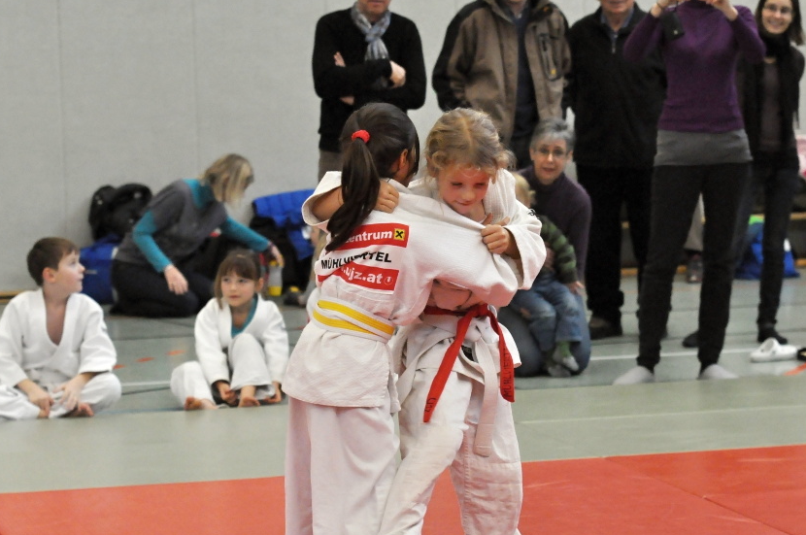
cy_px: 327
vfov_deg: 9.2
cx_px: 420
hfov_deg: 13.9
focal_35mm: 148
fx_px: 3309
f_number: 4.5
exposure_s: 1/320
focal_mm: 78
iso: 2000
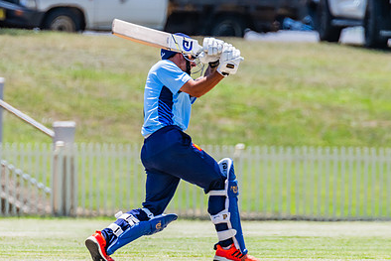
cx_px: 194
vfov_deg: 1.4
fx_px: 10463
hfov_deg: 2.1
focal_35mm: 963
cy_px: 171
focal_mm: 600
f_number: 9
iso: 800
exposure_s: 1/2000
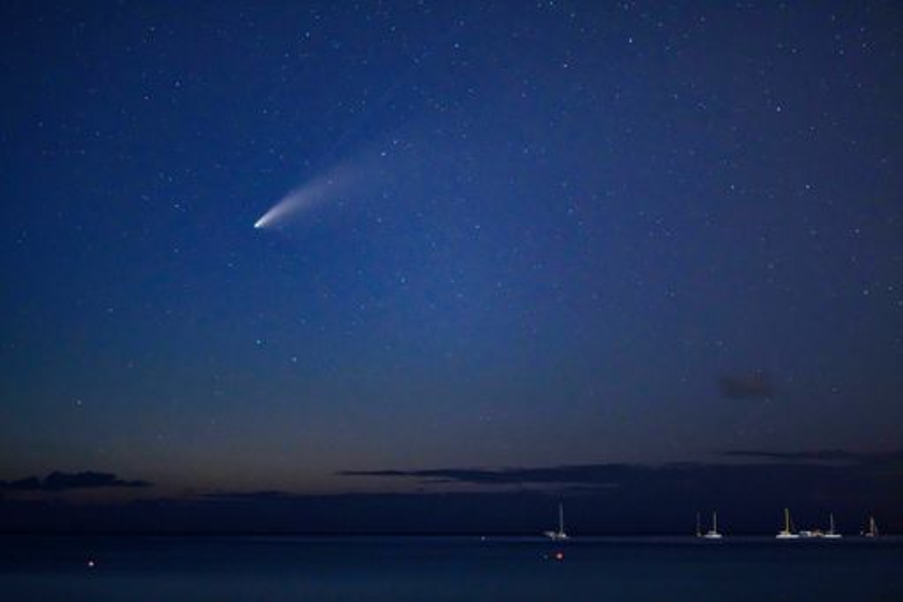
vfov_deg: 18.2
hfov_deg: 27.0
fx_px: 1881
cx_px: 452
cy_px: 301
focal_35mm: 75
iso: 500
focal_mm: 50
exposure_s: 5
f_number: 1.8
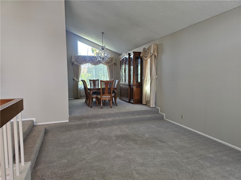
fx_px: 160
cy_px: 90
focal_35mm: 23
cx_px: 120
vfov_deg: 58.9
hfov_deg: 73.9
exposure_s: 1/120
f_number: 1.7
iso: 160
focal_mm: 6.3
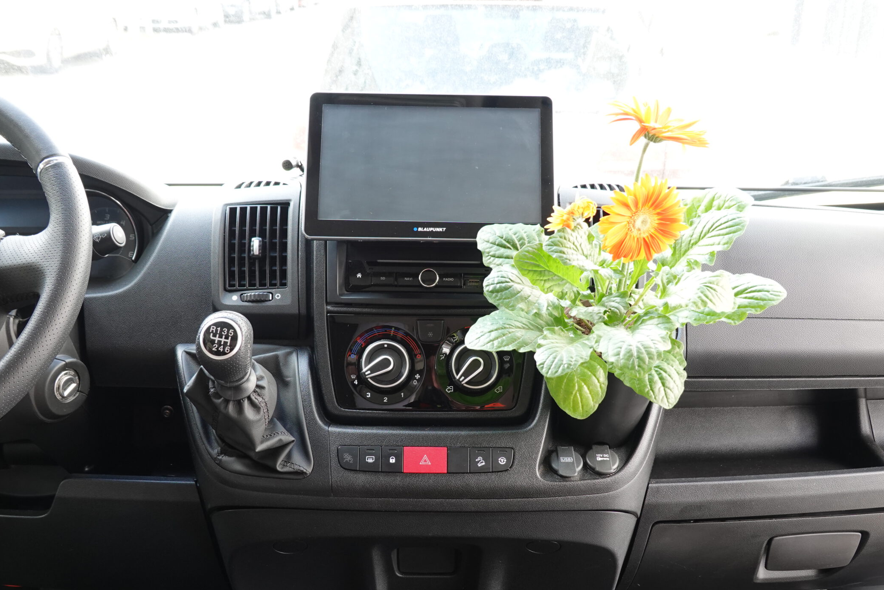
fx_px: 1031
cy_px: 357
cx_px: 439
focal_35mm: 42
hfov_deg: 46.4
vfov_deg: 31.8
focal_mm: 12.51
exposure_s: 1/40
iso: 250
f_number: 3.5
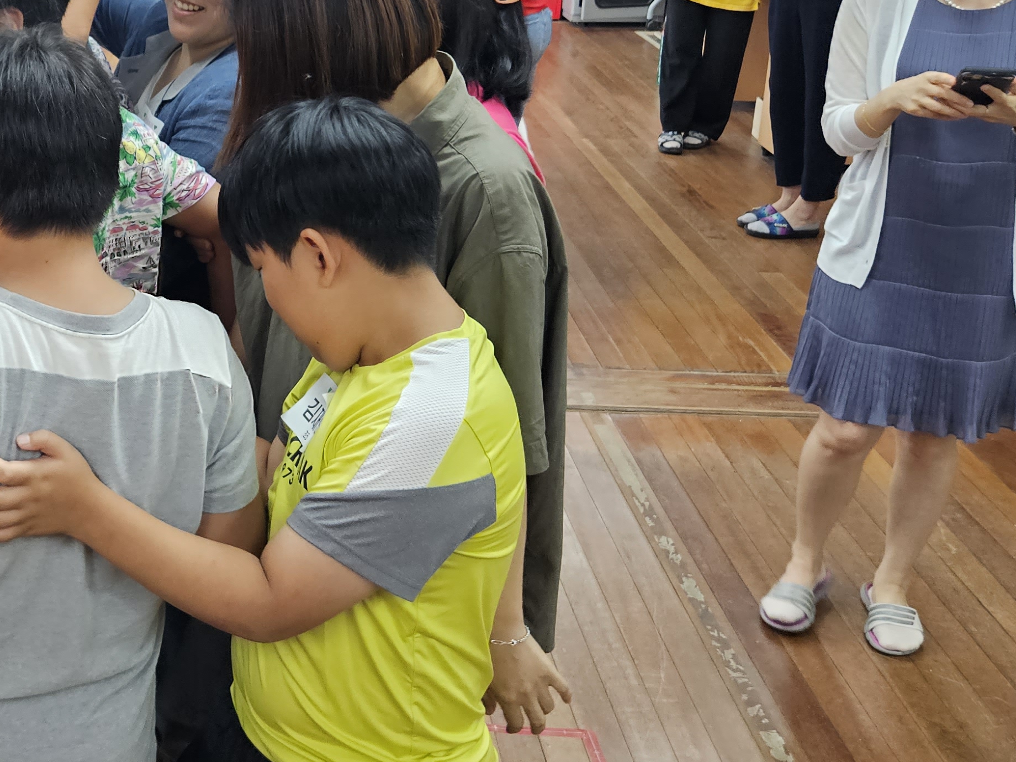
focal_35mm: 50
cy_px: 217
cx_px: 75
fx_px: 1468
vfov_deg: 28.8
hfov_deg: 35.6
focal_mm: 5.4
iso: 200
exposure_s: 1/120
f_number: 1.8
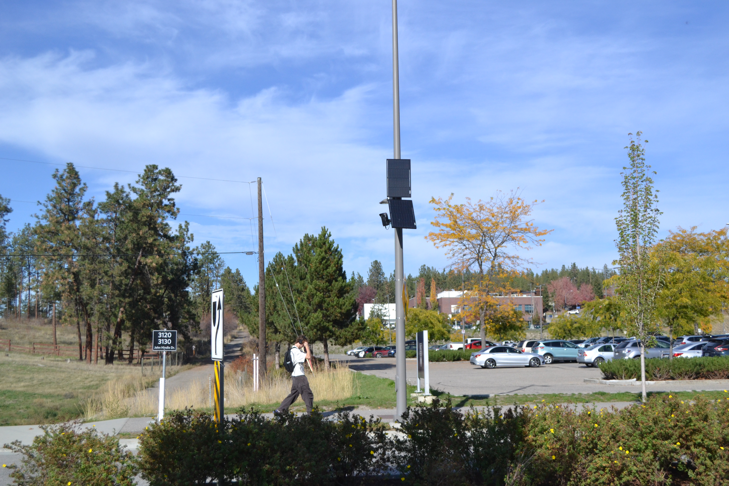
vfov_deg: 31.9
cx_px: 364
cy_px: 243
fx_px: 850
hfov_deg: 46.4
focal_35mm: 42
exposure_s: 1/4000
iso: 800
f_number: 5.6
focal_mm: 28
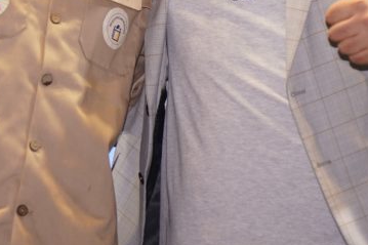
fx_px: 3382
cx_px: 152
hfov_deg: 6.2
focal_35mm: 331
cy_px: -72
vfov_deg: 4.1
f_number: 2.8
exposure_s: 1/160
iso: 320
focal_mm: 116
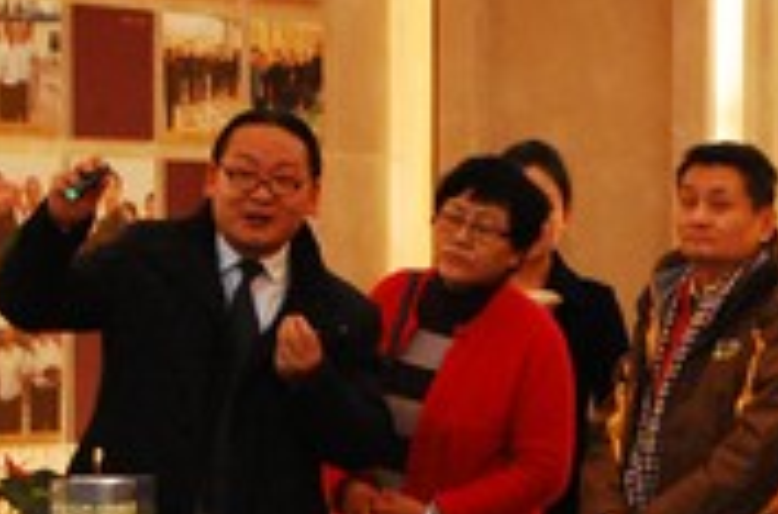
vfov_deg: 7.0
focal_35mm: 195
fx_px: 4203
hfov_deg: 10.4
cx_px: 919
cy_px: 435
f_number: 5.3
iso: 1600
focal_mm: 46
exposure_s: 1/80
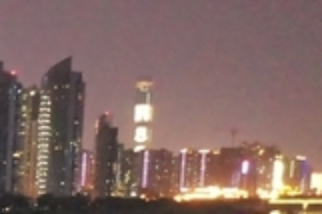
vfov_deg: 8.4
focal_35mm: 157
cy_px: 370
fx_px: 1403
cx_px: -480
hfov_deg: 10.9
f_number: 2.8
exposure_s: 1/8
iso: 3200
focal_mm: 10.26
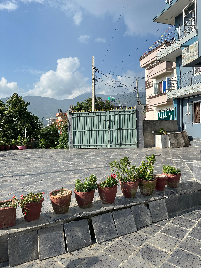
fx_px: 186
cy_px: 134
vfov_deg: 71.6
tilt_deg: +1.5
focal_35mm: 24
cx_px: 100
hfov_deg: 56.8
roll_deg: +0.8
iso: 80
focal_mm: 6.86
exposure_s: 1/5263
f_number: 1.78
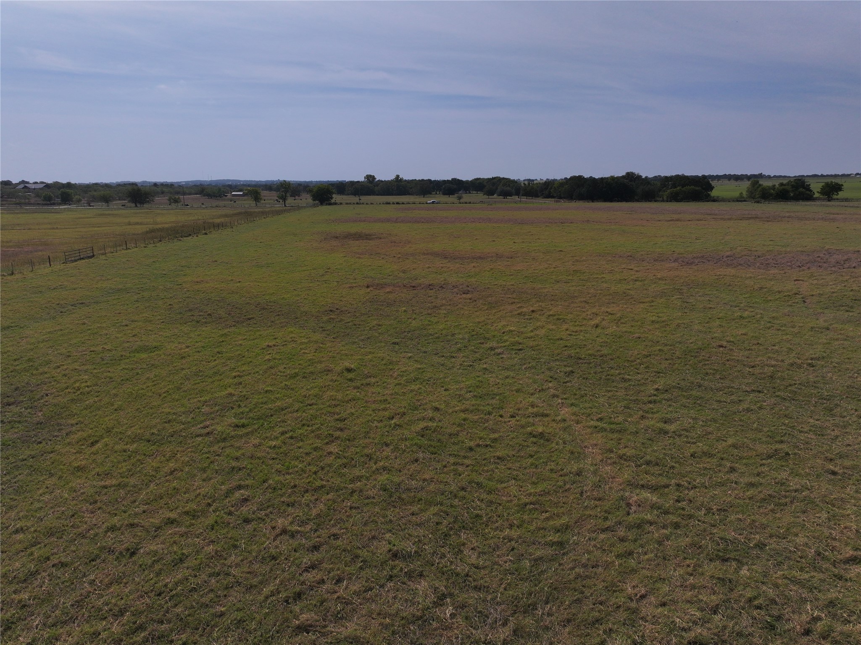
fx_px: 597
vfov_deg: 56.8
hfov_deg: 71.6
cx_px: 430
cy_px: 322
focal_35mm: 24
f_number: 2.8
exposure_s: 1/1250
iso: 120
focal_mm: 12.29
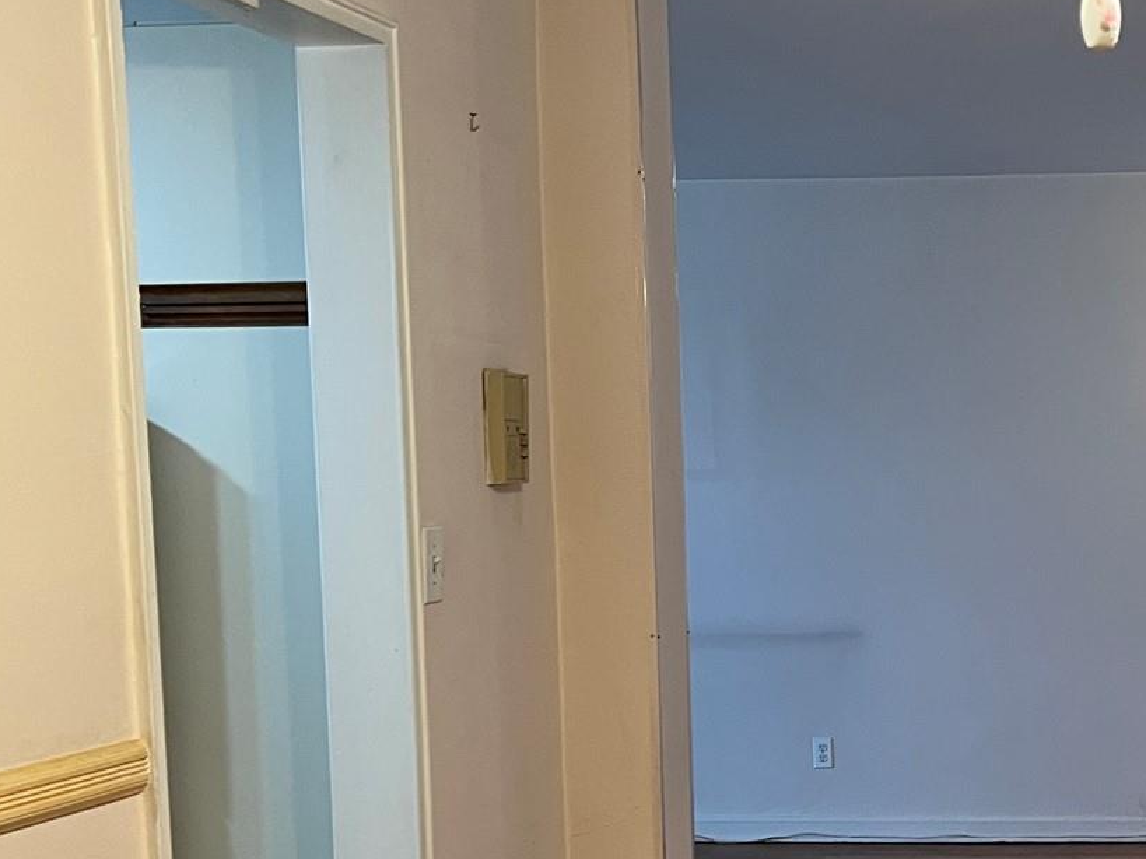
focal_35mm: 65
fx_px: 2152
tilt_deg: -5.4
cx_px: 1128
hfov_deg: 28.1
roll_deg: +0.8
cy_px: 681
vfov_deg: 22.3
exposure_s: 1/60
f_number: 1.5
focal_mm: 5.7
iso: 125
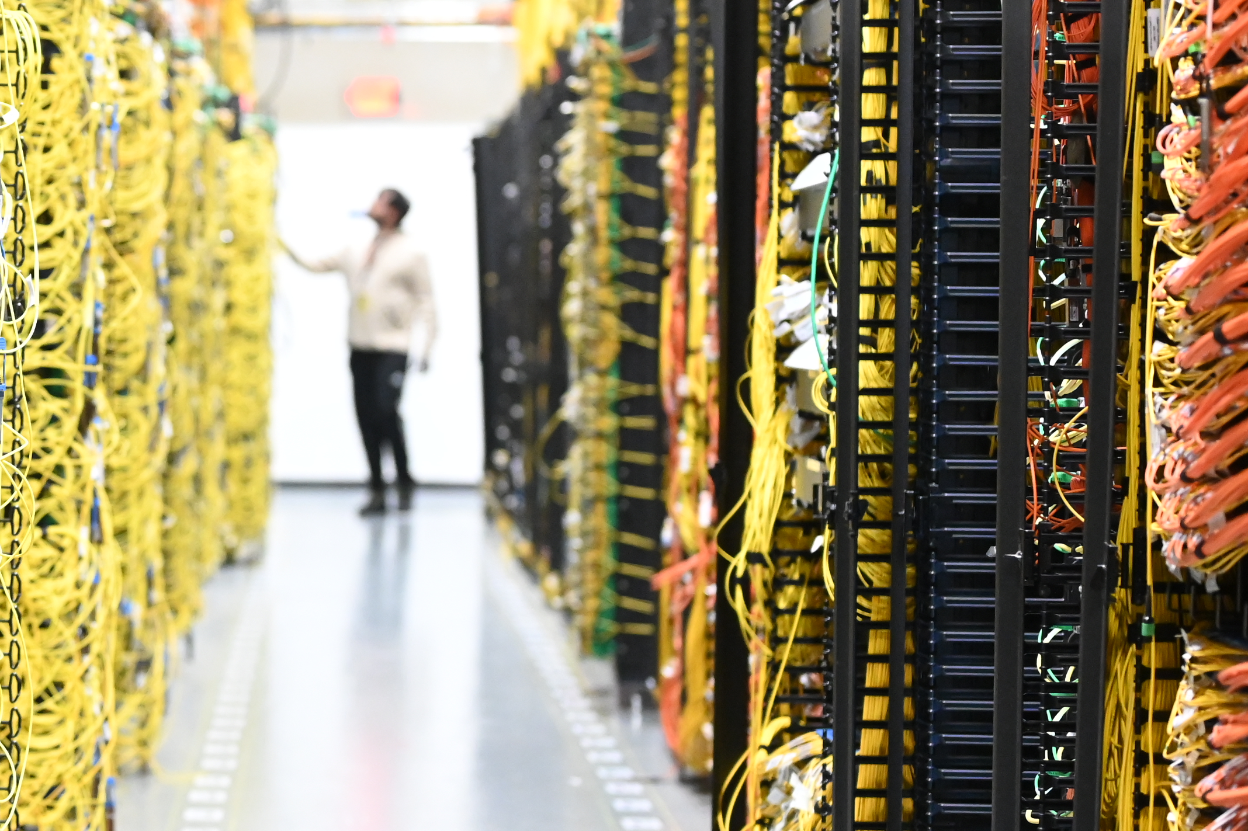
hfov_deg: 18.7
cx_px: -48
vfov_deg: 12.9
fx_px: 3674
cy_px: 286
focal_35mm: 106
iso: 6400
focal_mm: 50
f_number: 2.4
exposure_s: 1/125
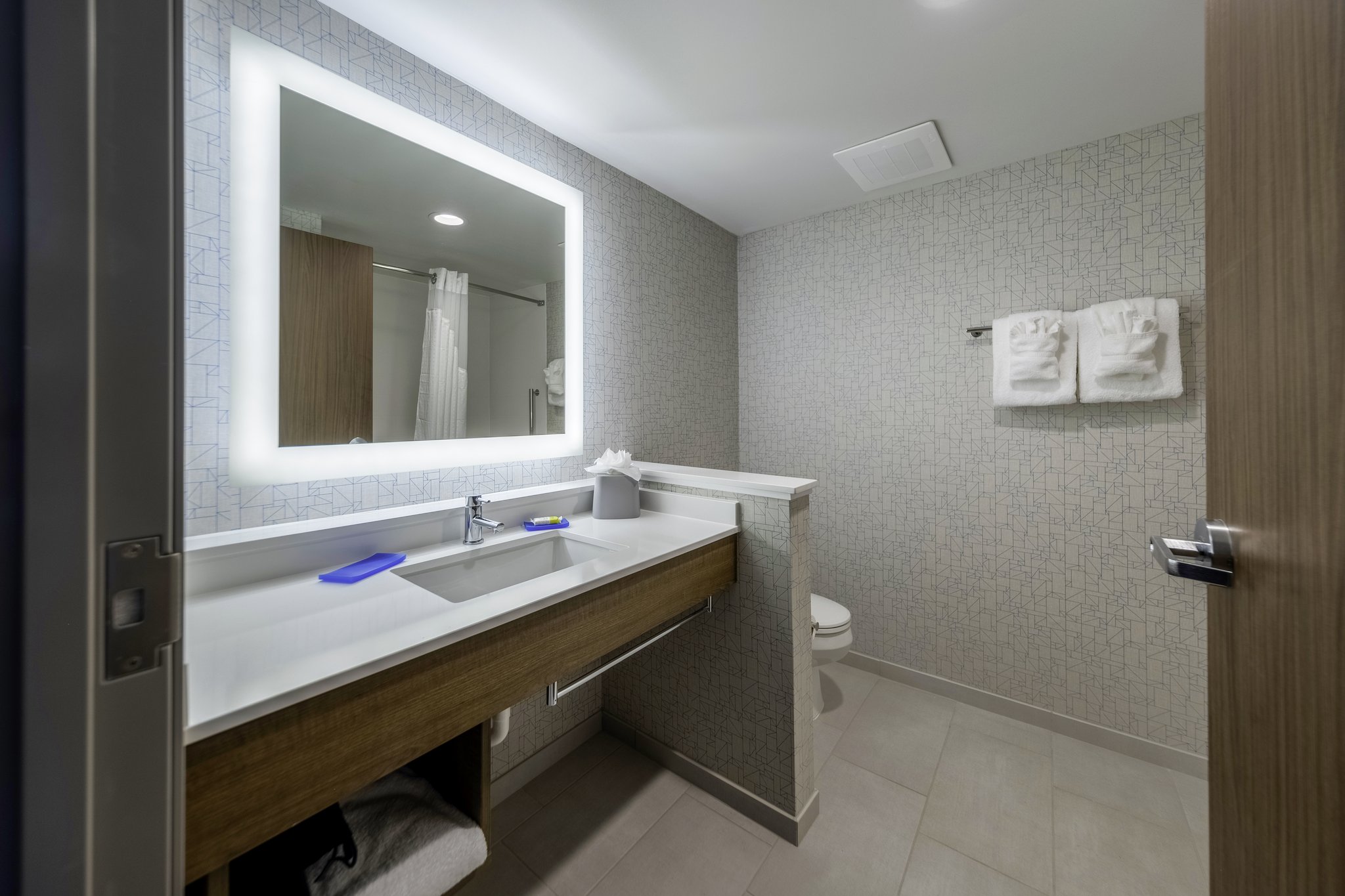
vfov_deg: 90.0
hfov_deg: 112.6
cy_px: 448
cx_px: 672
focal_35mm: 12
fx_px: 448
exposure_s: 1/170
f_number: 5.6
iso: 200
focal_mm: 8
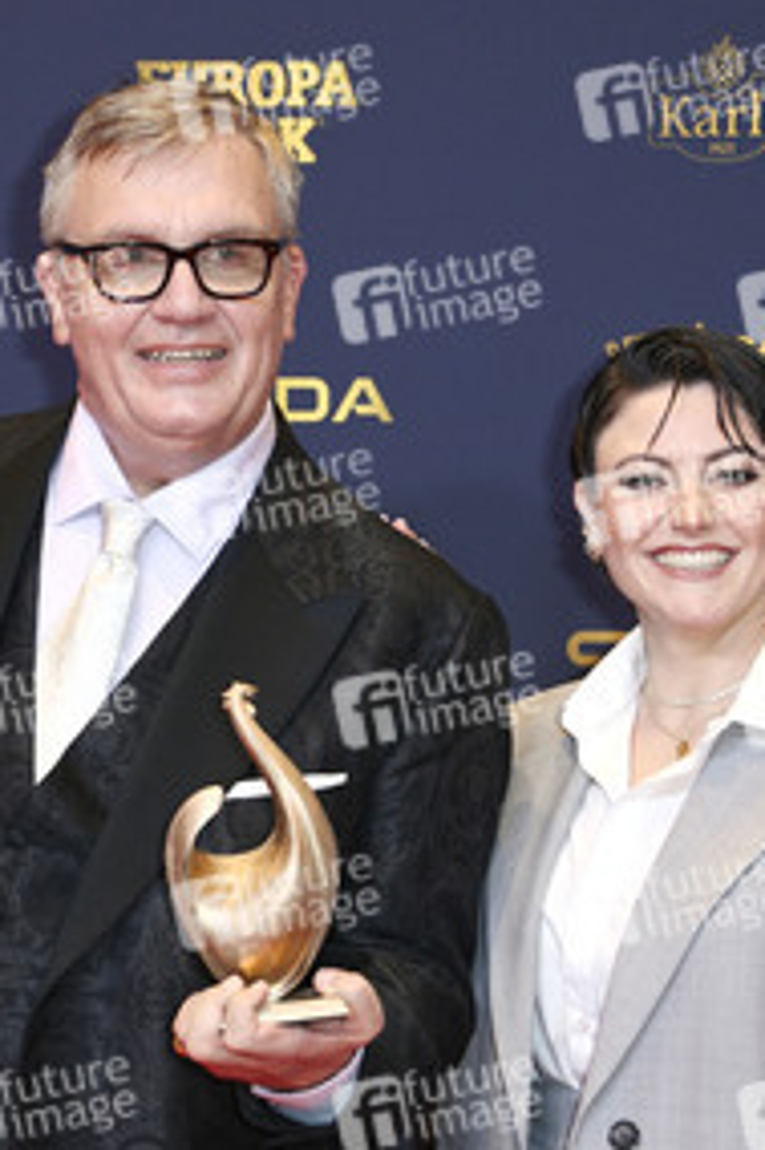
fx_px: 4308
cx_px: 330
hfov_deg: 10.1
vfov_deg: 15.2
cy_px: 599
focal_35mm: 135
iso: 1000
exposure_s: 1/200
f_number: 5.6
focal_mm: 85
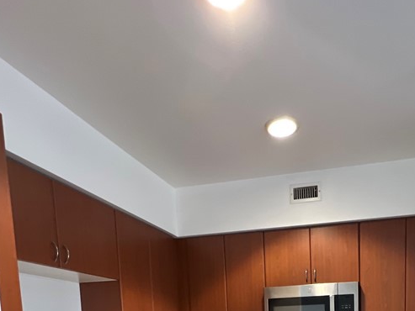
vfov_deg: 38.6
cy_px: 369
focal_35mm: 27
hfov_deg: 62.8
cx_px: 293
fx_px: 324
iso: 500
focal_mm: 1.57
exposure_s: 1/60
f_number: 1.8
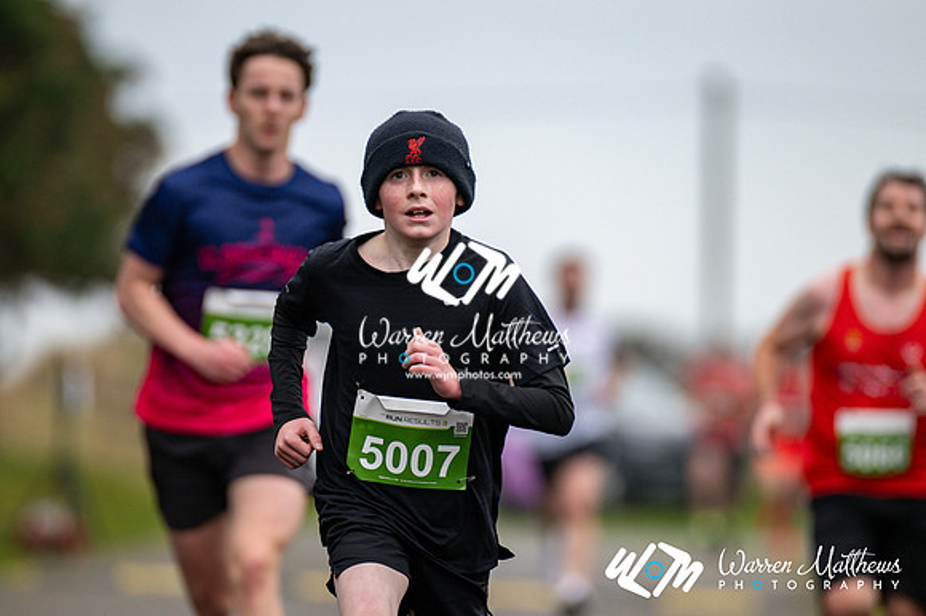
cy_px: 308
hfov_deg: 4.6
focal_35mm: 450
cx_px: 463
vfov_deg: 3.1
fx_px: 11568
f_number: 2.8
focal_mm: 300
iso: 280
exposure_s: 1/1600
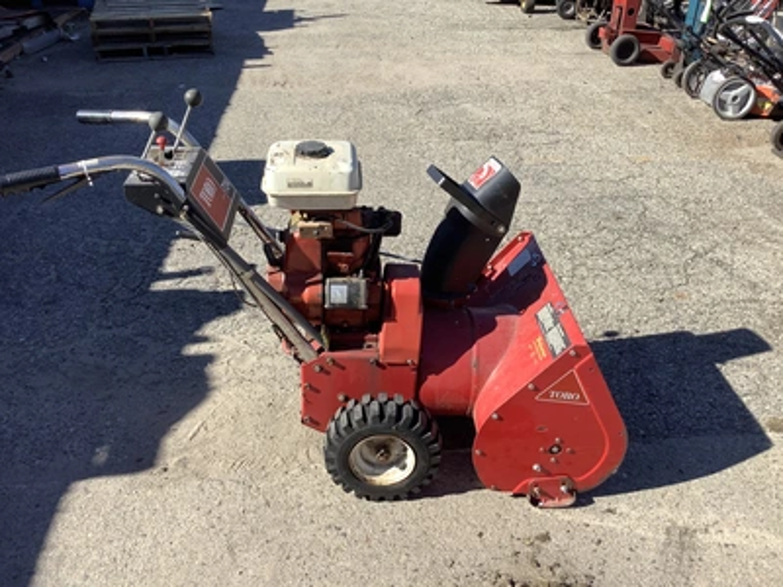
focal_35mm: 31
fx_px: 701
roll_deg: +0.5
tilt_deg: -32.6
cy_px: 294
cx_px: 392
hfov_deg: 58.4
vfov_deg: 45.4
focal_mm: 3.3
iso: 25
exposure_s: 1/905
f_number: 2.4
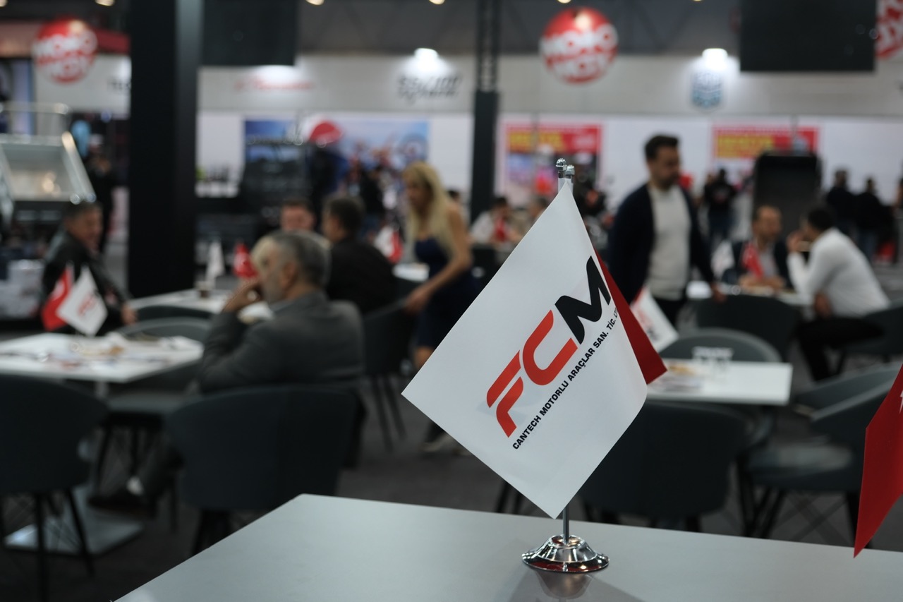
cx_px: 452
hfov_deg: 40.3
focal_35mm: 49
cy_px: 301
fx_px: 1229
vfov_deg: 27.5
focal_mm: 32.9
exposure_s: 1/100
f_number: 4
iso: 320
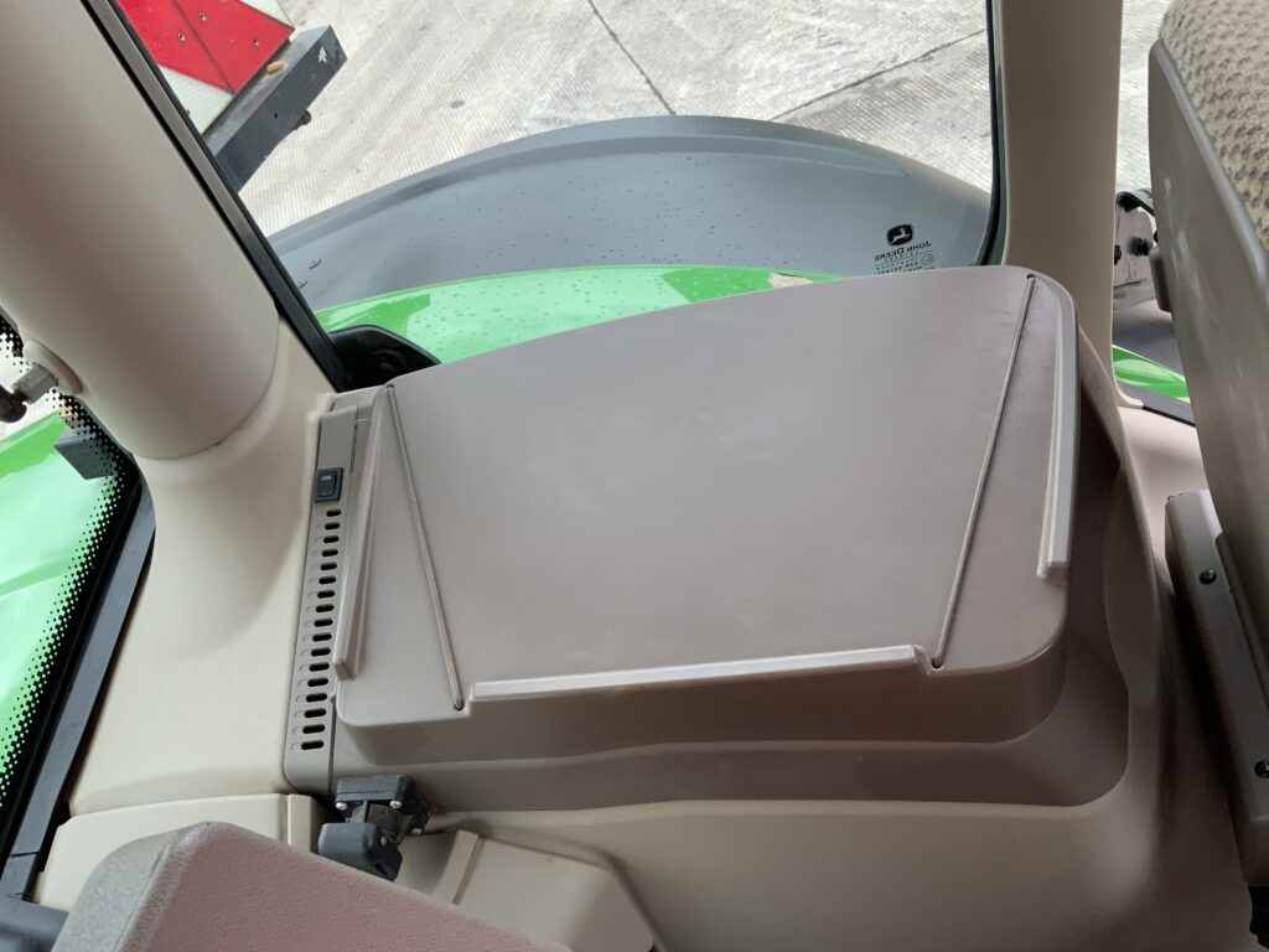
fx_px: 1063
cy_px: 476
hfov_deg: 61.7
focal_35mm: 29
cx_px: 634
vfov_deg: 48.2
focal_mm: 3
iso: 16
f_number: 1.8
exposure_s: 1/230
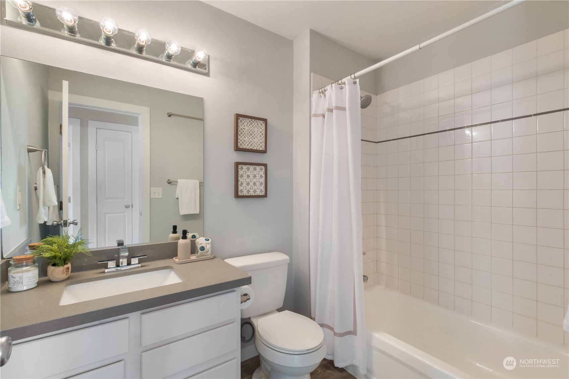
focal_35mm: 15
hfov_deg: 100.4
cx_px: 284
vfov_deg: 77.3
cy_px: 190
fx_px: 237
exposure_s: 1/1.25
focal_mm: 10
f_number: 8
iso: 320
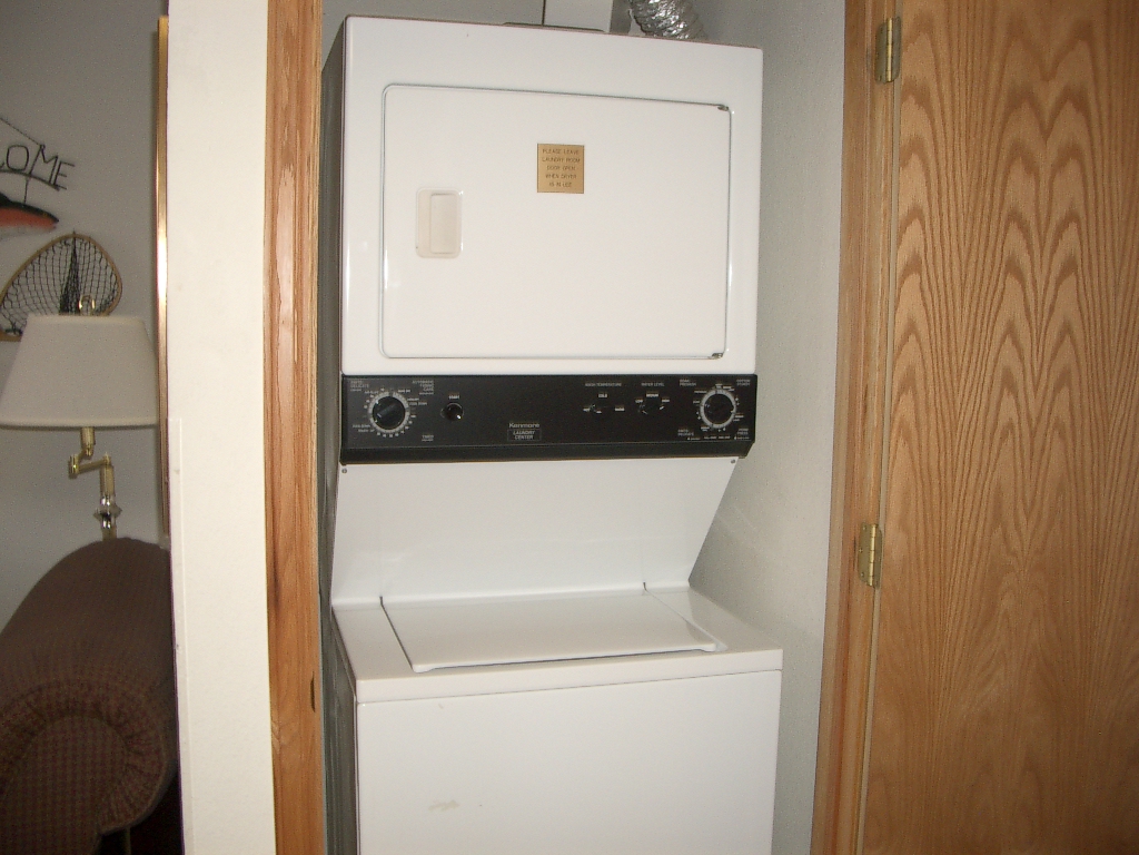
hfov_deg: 52.6
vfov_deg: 40.7
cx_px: 570
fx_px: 1152
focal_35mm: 35
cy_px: 428
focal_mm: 5.8
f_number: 2.6
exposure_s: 1/40
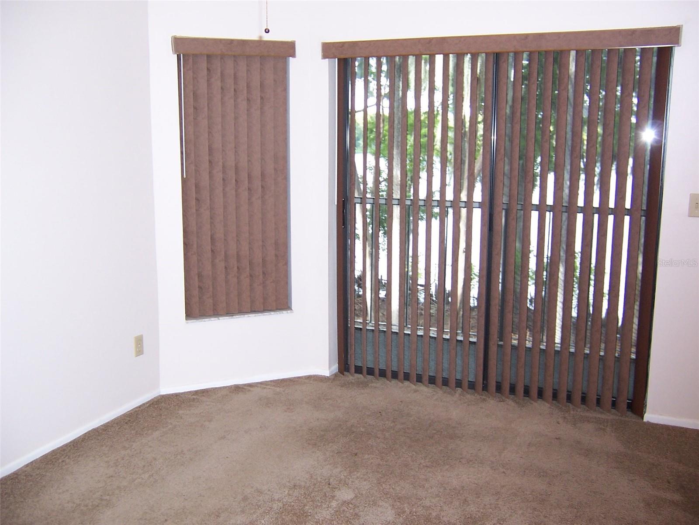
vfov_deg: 42.9
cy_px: 262
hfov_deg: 55.4
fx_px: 666
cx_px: 350
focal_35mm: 33
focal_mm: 5.5
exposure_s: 1/60
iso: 140
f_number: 2.8
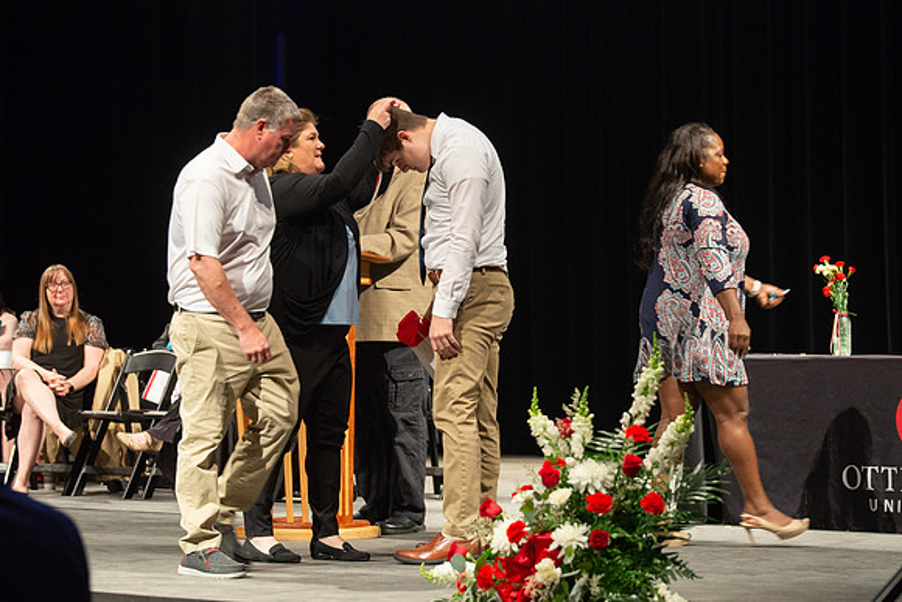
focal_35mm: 128
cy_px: 278
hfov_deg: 16.0
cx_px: 450
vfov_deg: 10.7
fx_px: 3205
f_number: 4
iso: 1600
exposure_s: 1/100
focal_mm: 105
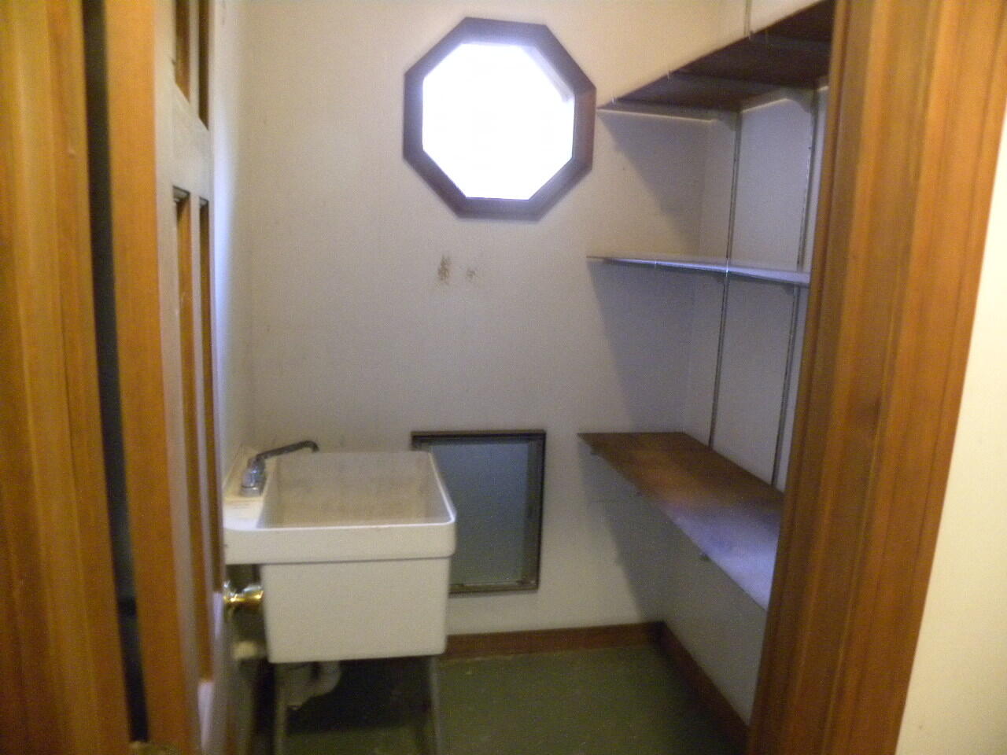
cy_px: 378
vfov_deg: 53.1
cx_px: 504
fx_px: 756
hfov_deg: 67.3
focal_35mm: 26
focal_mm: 4.6
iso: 531
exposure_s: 1/9.6
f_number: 2.8
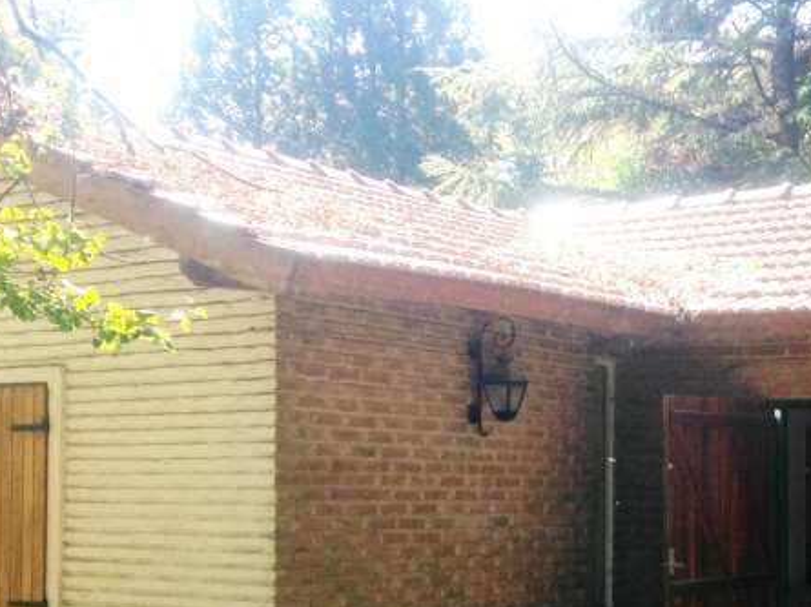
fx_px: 1779
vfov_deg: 19.3
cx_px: 412
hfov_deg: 25.7
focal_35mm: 76
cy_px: 427
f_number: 2.4
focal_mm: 4.13
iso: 50
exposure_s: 1/211
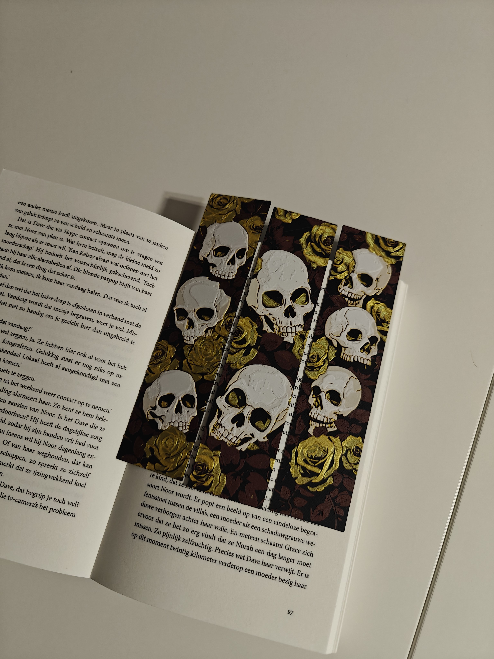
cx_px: 247
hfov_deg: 58.9
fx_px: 438
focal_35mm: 23
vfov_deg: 73.9
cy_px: 330
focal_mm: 6.06
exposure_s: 1/100
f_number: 1.6
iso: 500
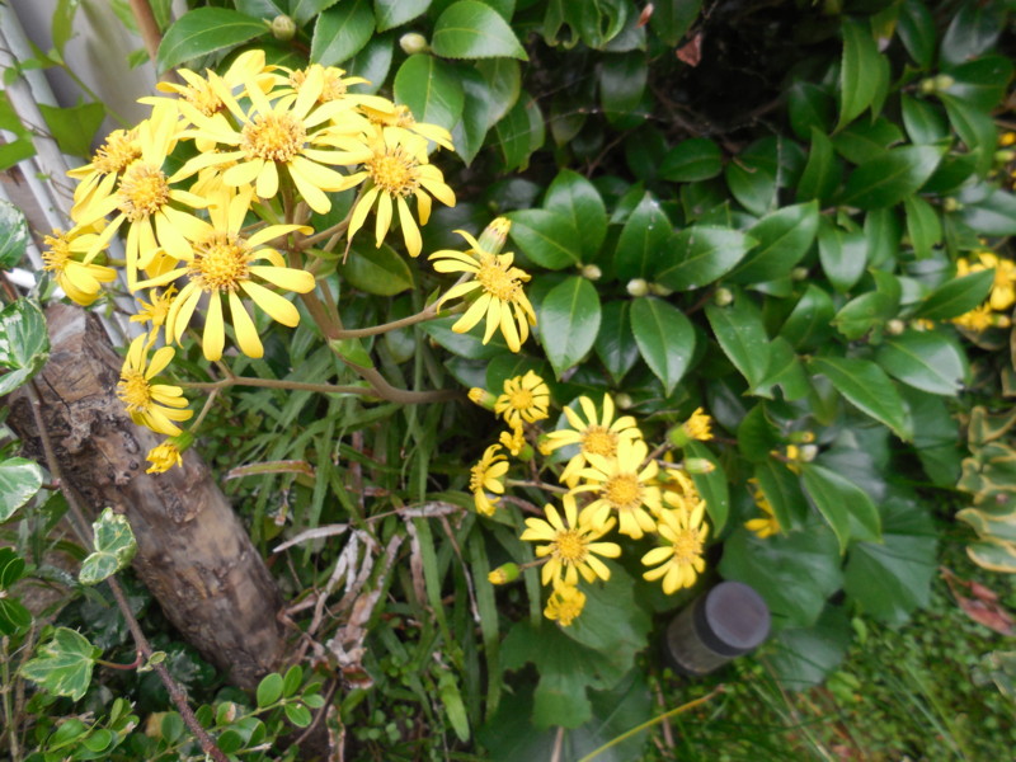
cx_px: 508
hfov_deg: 69.4
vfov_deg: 54.9
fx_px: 734
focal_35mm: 25
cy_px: 381
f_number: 3.1
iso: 220
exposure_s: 1/30
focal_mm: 4.5
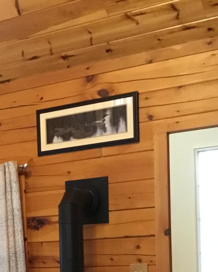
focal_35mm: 87
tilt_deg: -3.1
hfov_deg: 16.7
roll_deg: +1.6
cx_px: -59
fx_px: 702
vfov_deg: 21.1
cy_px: 283
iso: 250
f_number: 2.4
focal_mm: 3.3
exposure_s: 1/15
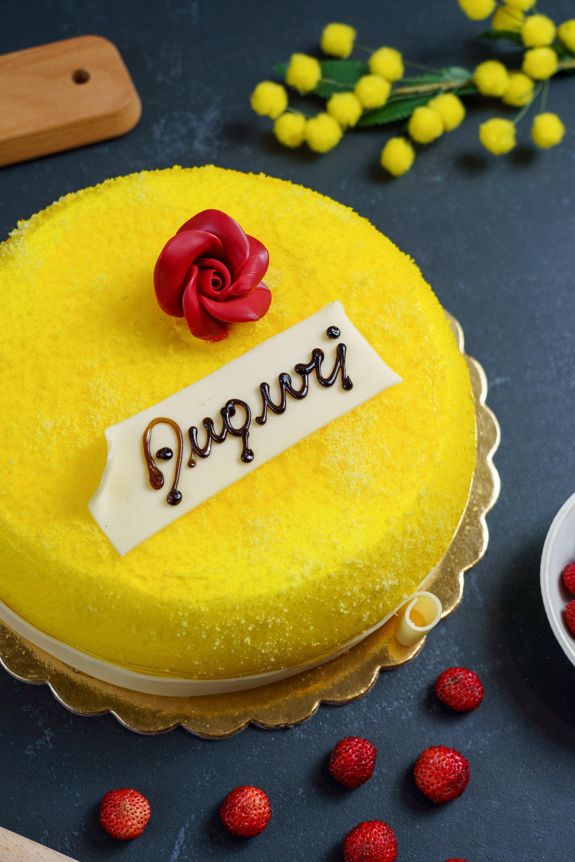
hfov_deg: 28.6
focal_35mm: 47
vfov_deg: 41.9
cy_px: 445
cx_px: 307
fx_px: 1126
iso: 200
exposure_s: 1/160
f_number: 5.6
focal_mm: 43
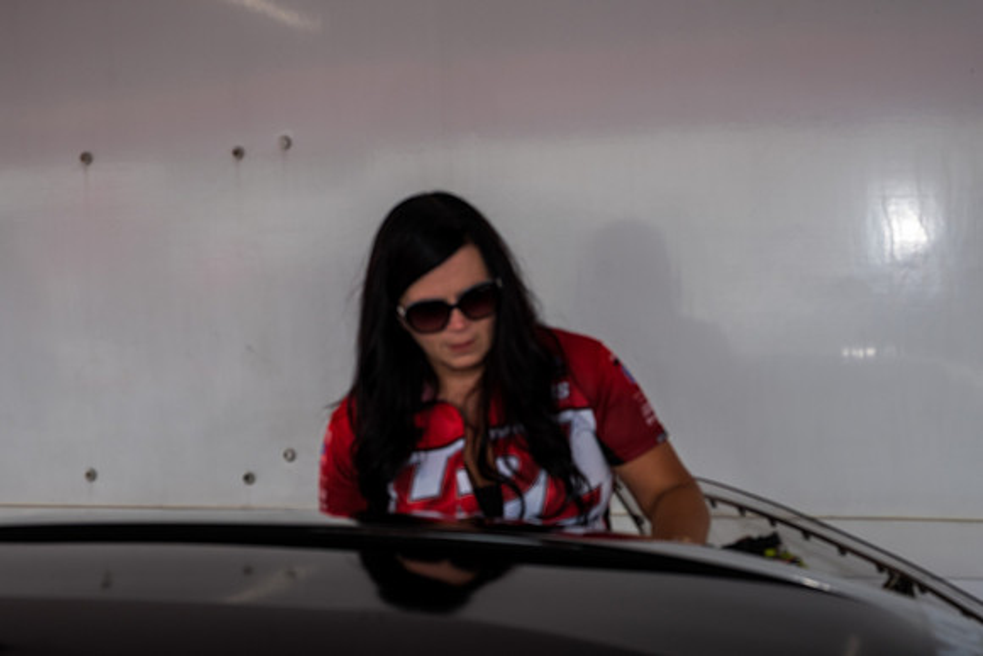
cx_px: 492
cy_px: 328
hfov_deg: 33.9
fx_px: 1611
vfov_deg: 23.0
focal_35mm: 59
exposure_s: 1/80
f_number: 9
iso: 400
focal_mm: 39
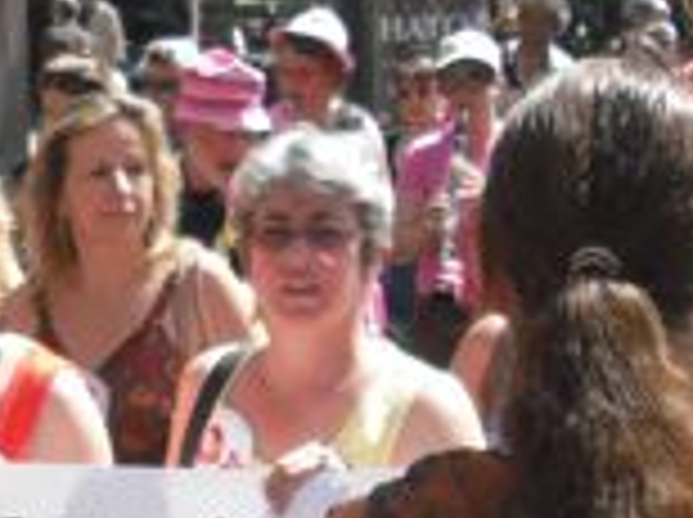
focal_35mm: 158
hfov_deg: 12.2
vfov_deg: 9.4
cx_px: -198
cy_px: 392
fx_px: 3158
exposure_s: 1/100
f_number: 5.6
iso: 64
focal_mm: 6.2
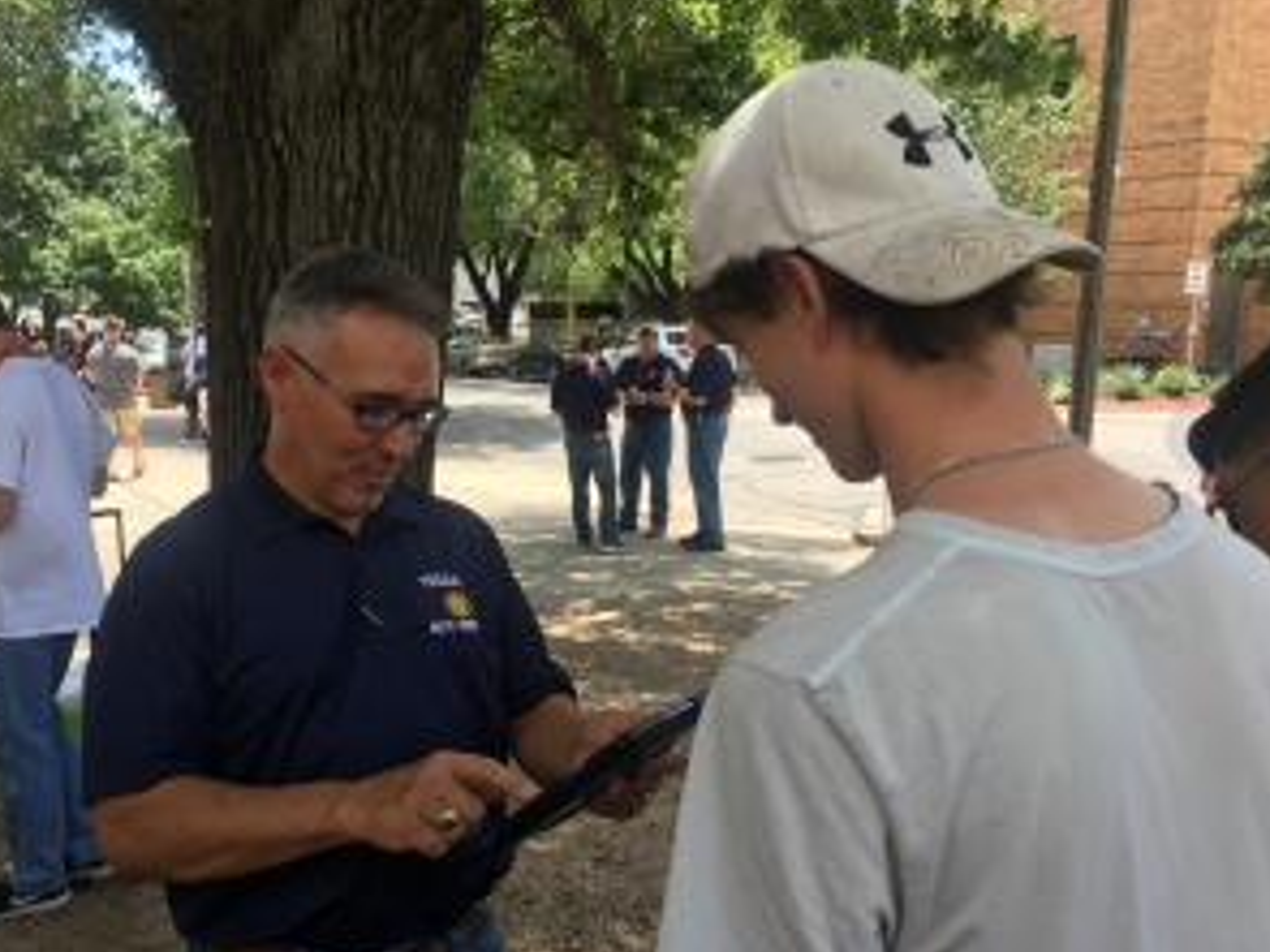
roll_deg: +0.8
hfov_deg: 51.2
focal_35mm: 36
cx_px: 551
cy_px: 556
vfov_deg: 39.5
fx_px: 1320
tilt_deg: -10.6
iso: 25
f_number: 2.2
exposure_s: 1/303
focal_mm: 4.15
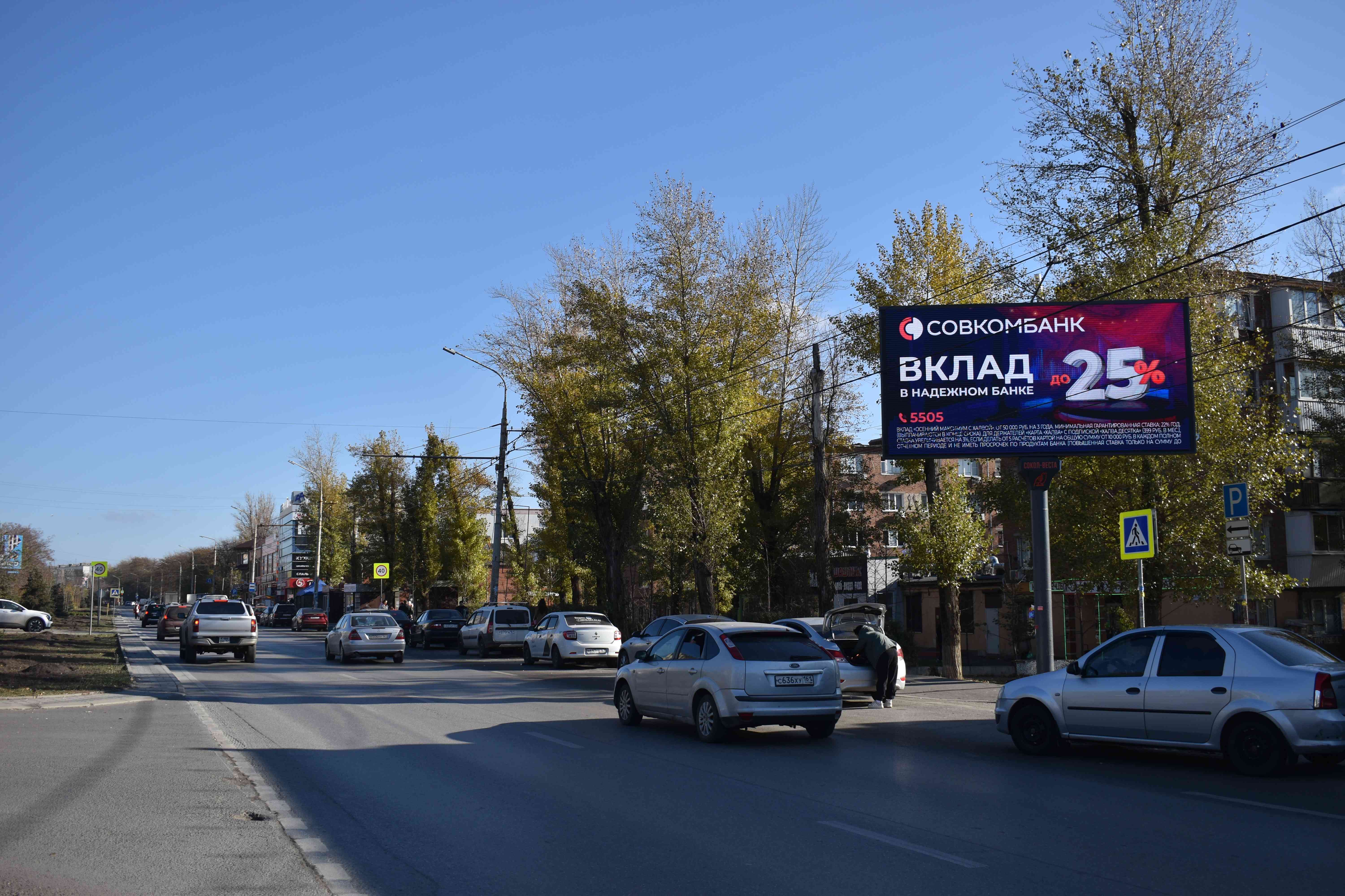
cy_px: 448
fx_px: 1345
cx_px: 672
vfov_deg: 36.9
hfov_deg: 53.1
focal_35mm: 36
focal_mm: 24
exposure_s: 1/800
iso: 100
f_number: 5
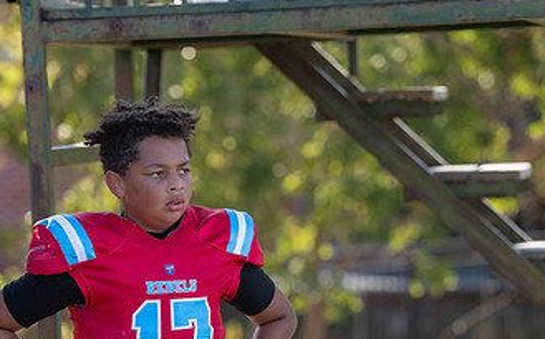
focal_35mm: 288
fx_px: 4274
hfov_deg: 7.3
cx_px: 190
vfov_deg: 4.5
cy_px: 312
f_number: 3.2
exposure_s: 1/500
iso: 125
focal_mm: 143
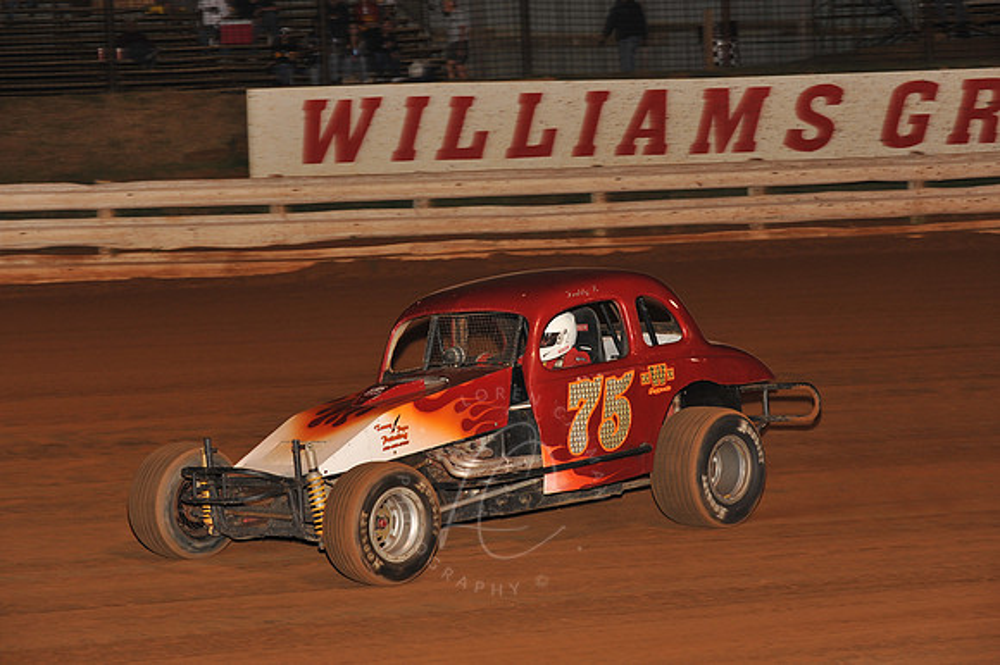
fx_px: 2915
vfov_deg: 13.0
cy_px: 332
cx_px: 500
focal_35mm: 105
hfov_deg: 19.5
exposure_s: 1/250
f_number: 6.3
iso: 800
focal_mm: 105
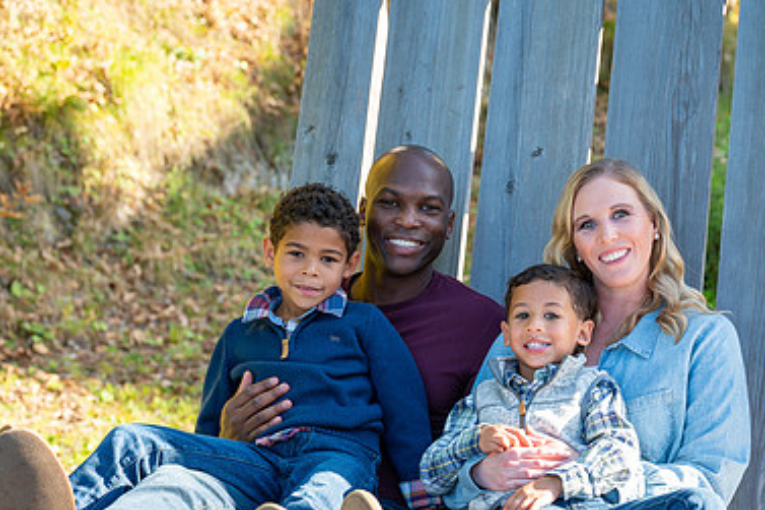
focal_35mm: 83
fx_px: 1763
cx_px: 436
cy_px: 388
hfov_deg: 24.5
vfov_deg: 16.3
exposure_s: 1/250
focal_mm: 54
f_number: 4.5
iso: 200
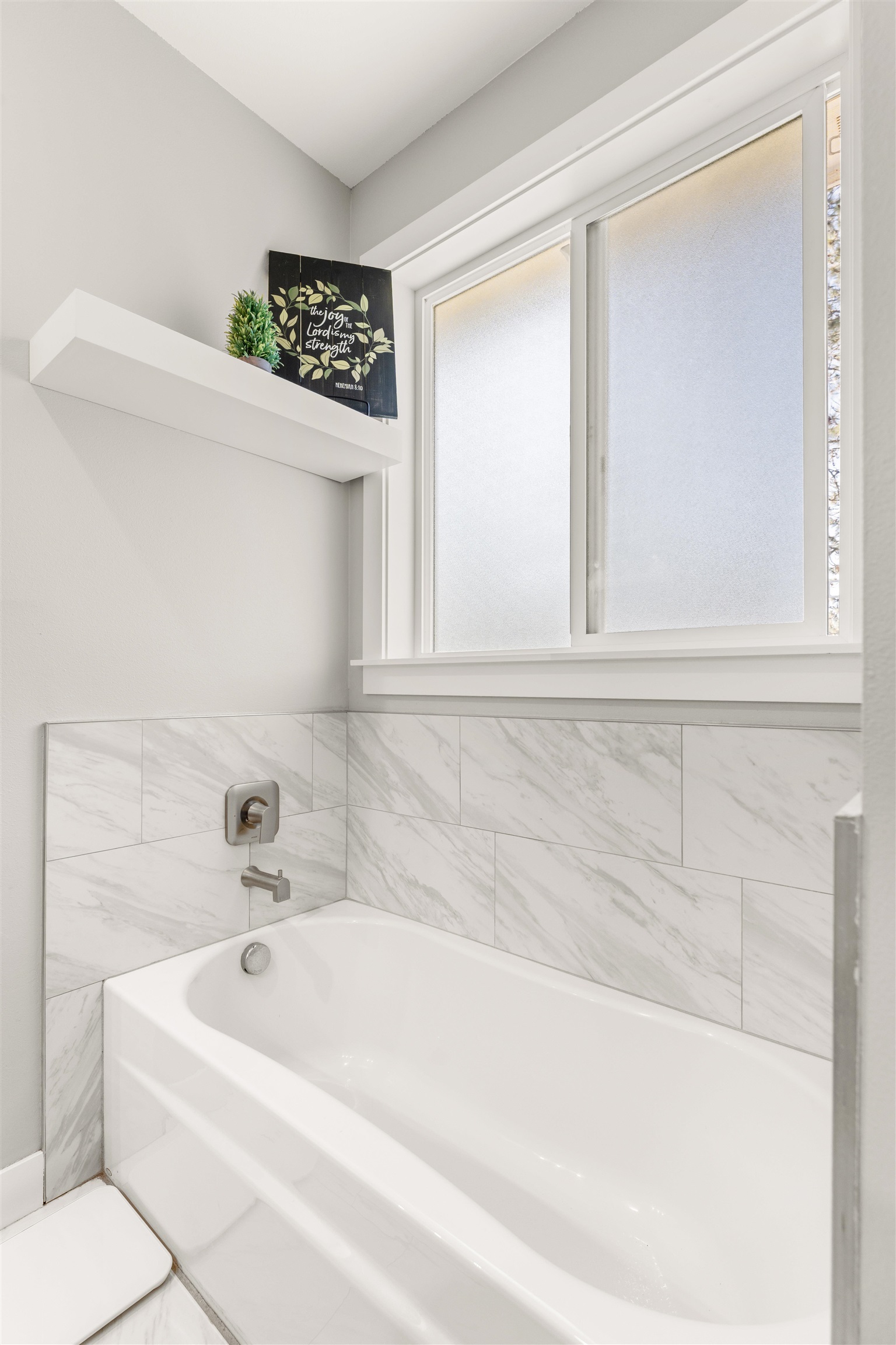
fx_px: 594
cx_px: 448
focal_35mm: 16
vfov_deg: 97.1
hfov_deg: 74.1
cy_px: 672
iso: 200
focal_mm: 15.9
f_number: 8
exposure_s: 1/10
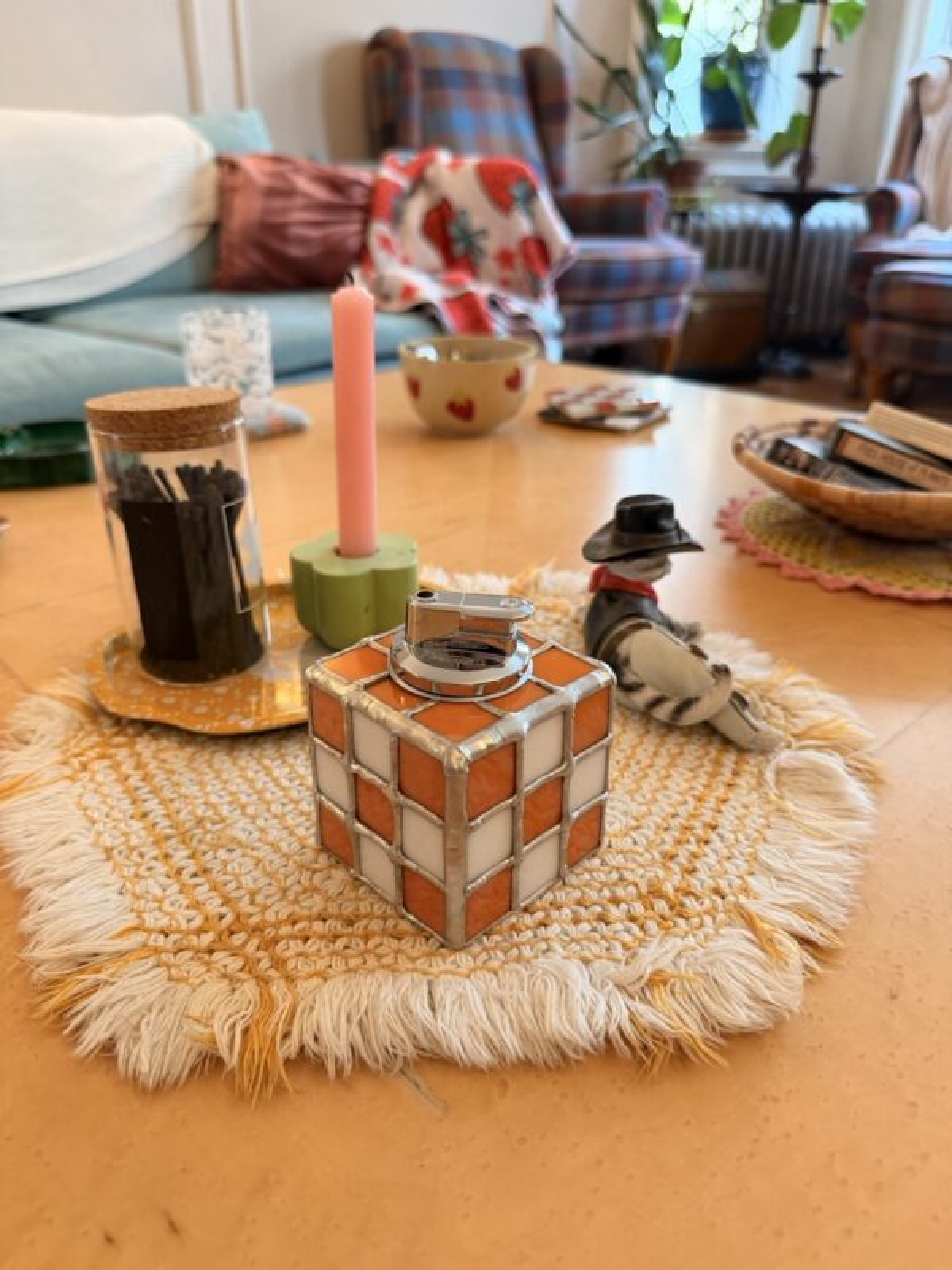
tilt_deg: -26.5
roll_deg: -0.7
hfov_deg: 56.8
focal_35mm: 24
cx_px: 476
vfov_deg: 71.6
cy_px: 635
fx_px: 880
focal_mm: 6.76
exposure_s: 1/60
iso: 250
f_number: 1.78
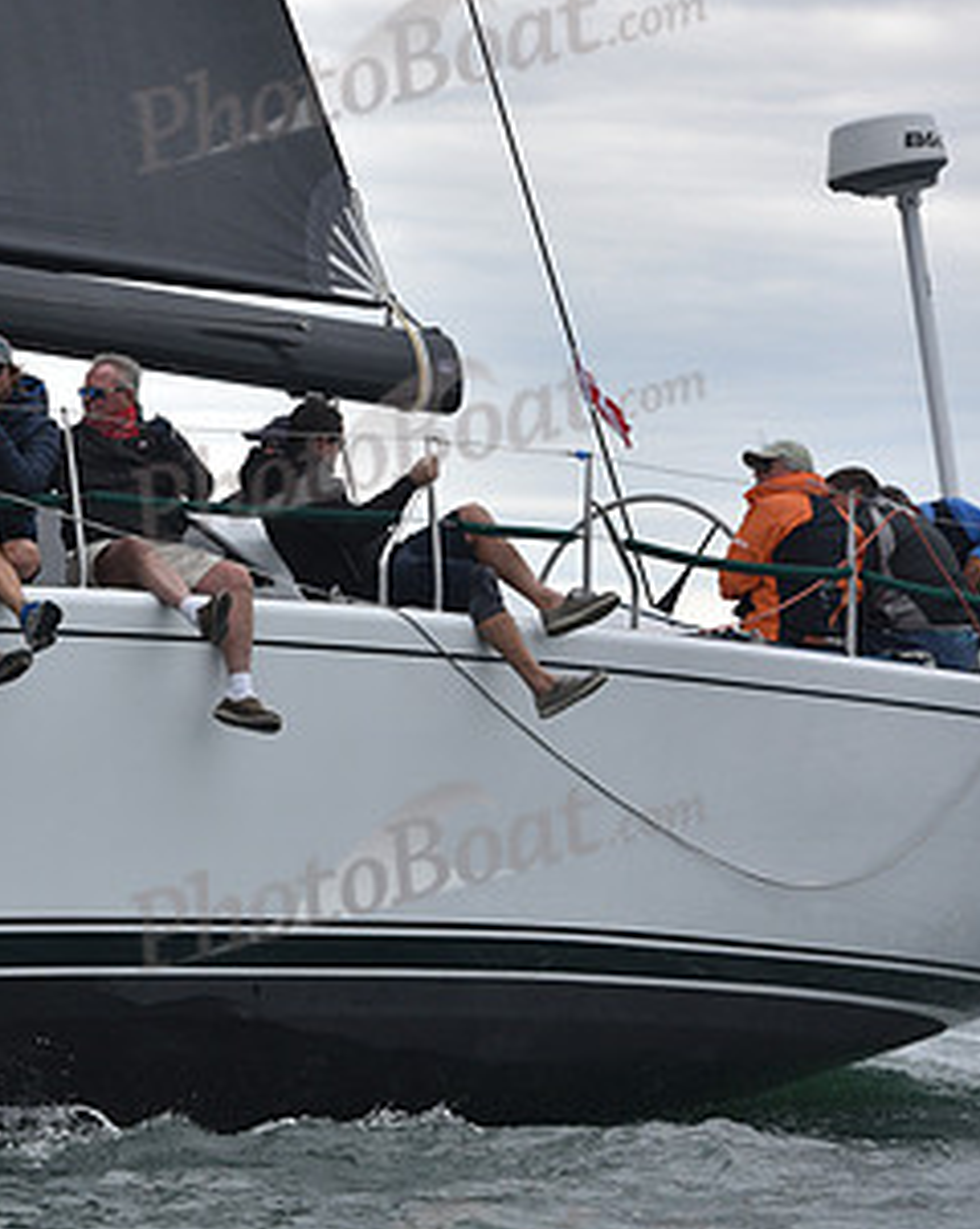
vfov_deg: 6.3
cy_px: 712
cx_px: -78
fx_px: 11189
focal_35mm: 308
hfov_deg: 5.0
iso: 400
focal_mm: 170
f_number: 6.3
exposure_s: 1/1000
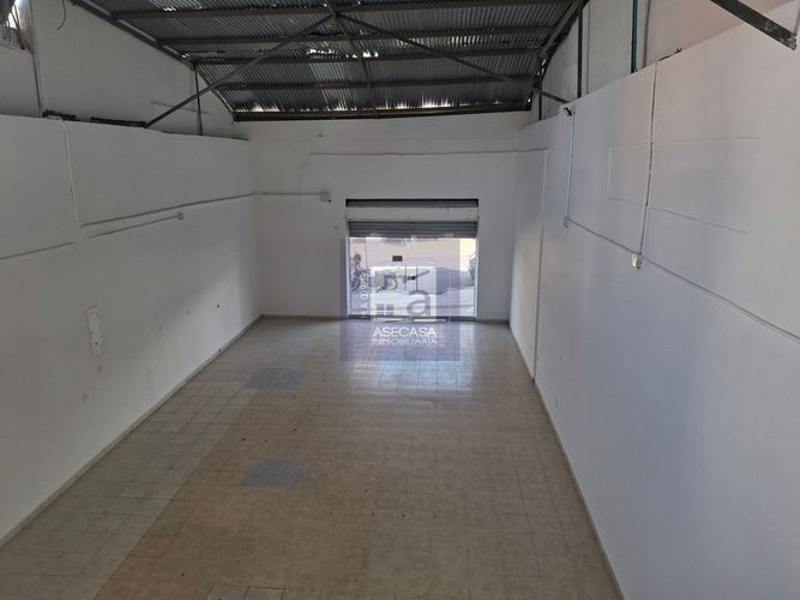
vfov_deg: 54.9
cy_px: 300
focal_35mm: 25
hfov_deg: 69.4
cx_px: 400
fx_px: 578
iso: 100
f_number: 1.8
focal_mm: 4.69
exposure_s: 1/120
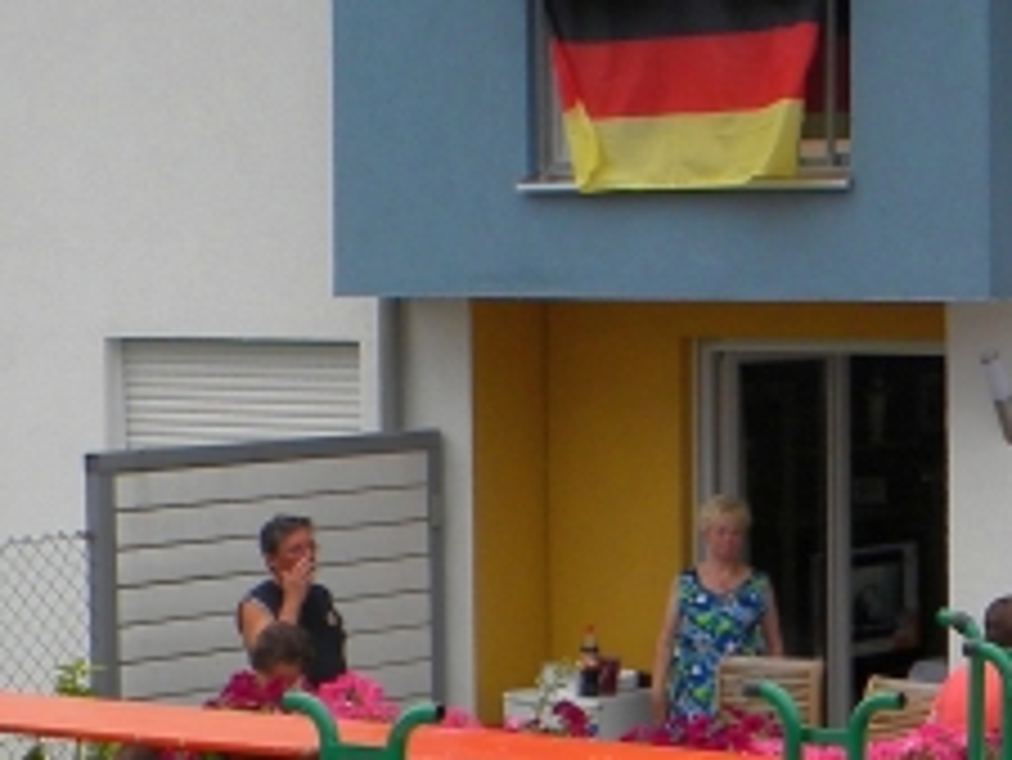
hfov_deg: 15.2
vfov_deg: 11.5
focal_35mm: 128
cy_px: 616
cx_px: 922
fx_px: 3744
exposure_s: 1/155
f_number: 3.7
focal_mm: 6.4
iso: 80
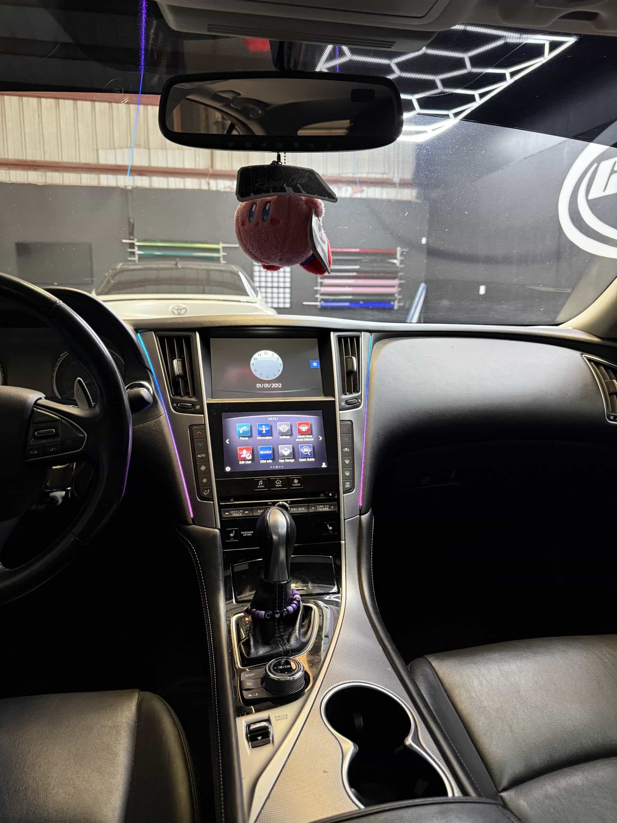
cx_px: 308
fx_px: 570
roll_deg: -1.1
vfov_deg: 71.6
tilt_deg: -10.0
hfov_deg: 56.8
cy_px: 412
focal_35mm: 24
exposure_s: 1/50
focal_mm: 6.76
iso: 400
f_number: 1.78
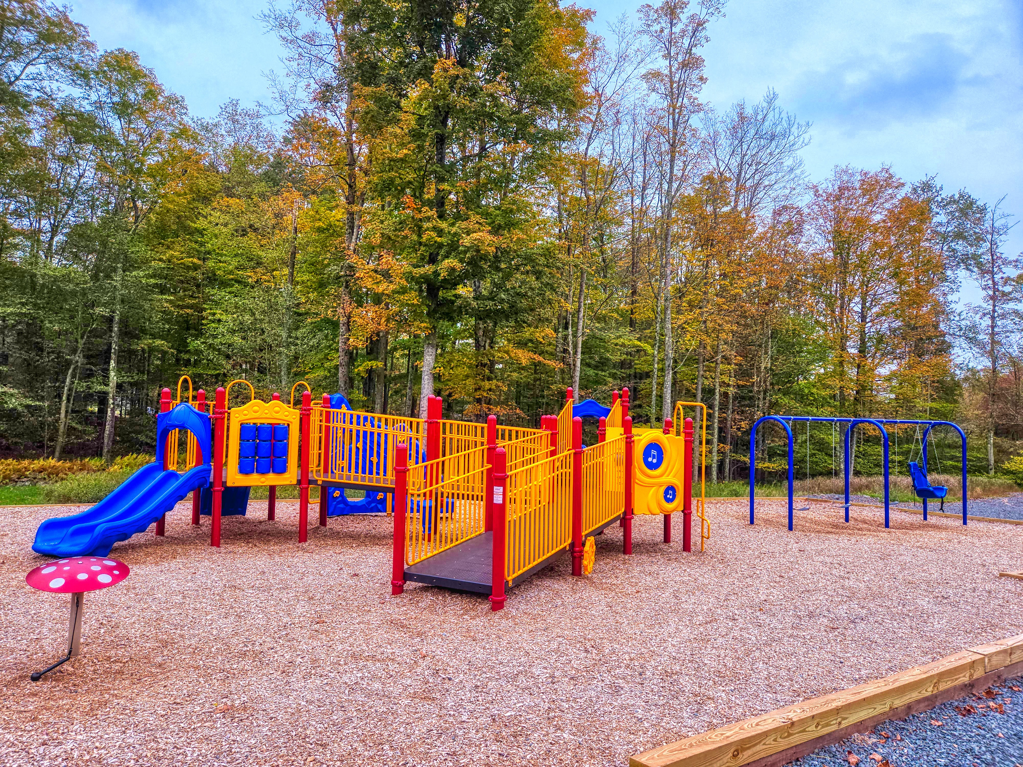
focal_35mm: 23
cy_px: 384
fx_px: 680
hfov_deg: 73.9
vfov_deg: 58.9
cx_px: 512
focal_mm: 5.4
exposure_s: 1/174
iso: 25
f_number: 1.8
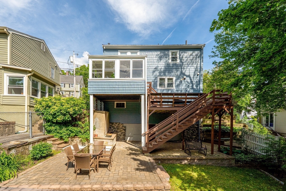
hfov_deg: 104.2
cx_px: 143
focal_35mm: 14
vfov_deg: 81.2
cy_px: 96
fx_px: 111
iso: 800
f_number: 8
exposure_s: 1/1500
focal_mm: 14
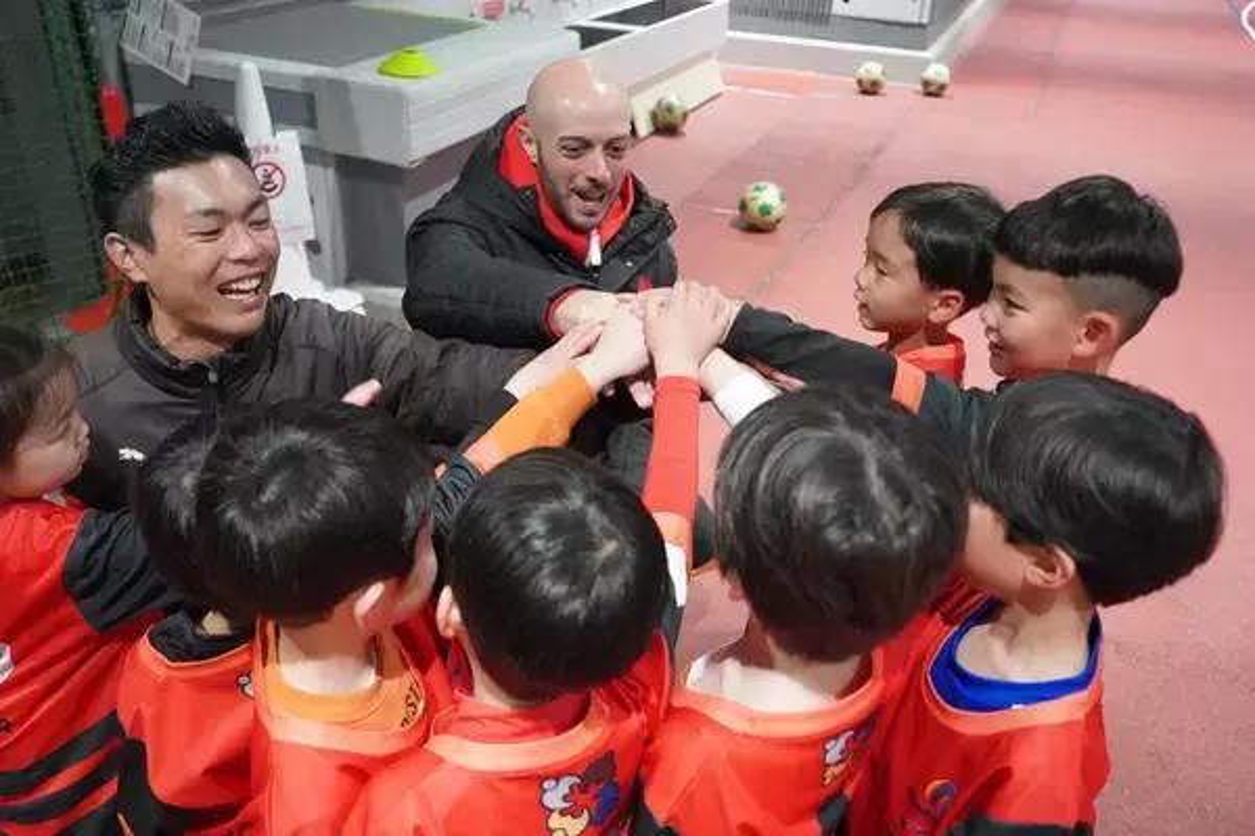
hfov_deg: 63.7
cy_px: 418
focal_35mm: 29
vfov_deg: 45.0
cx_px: 628
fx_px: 1011
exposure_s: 1/160
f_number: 4
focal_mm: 29
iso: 10000
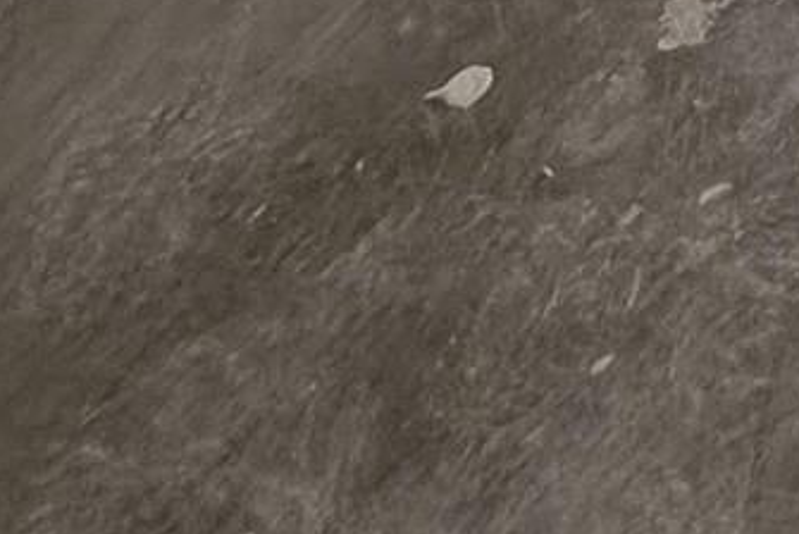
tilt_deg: -10.1
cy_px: -1559
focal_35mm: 100
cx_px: 1860
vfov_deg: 8.2
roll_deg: -1.0
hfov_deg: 14.4
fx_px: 2221
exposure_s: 1/99
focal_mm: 2.22
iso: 50
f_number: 2.2
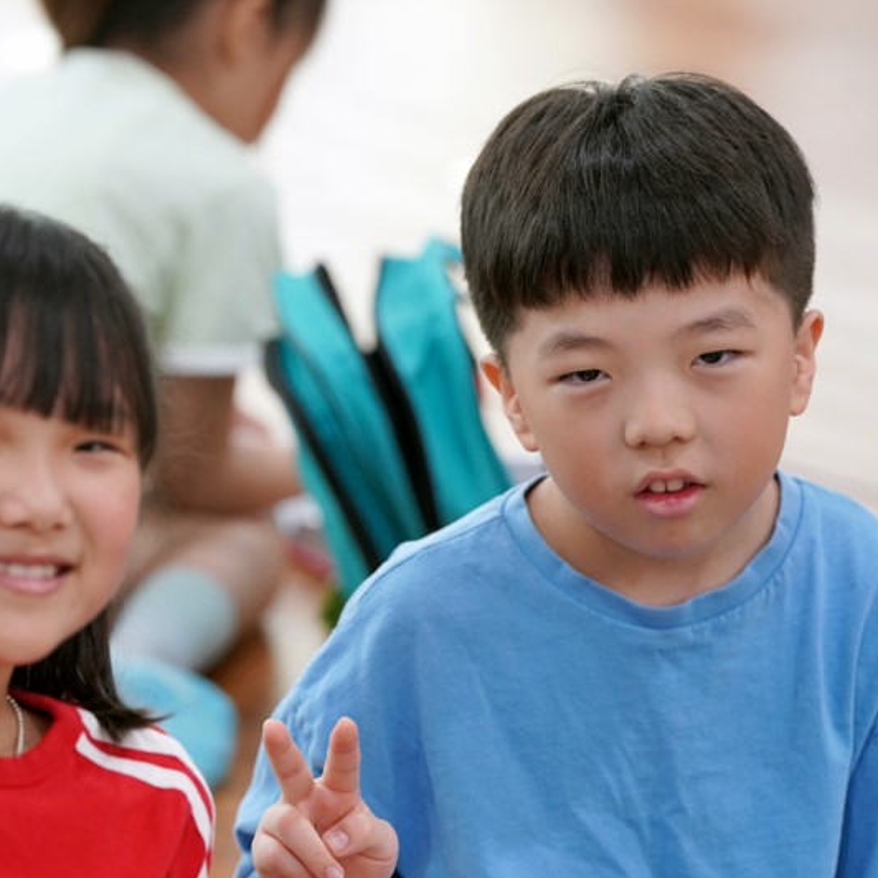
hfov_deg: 8.6
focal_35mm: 204
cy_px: 493
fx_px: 5854
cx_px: 312
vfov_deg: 8.6
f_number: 4
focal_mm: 142
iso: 1600
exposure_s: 1/160
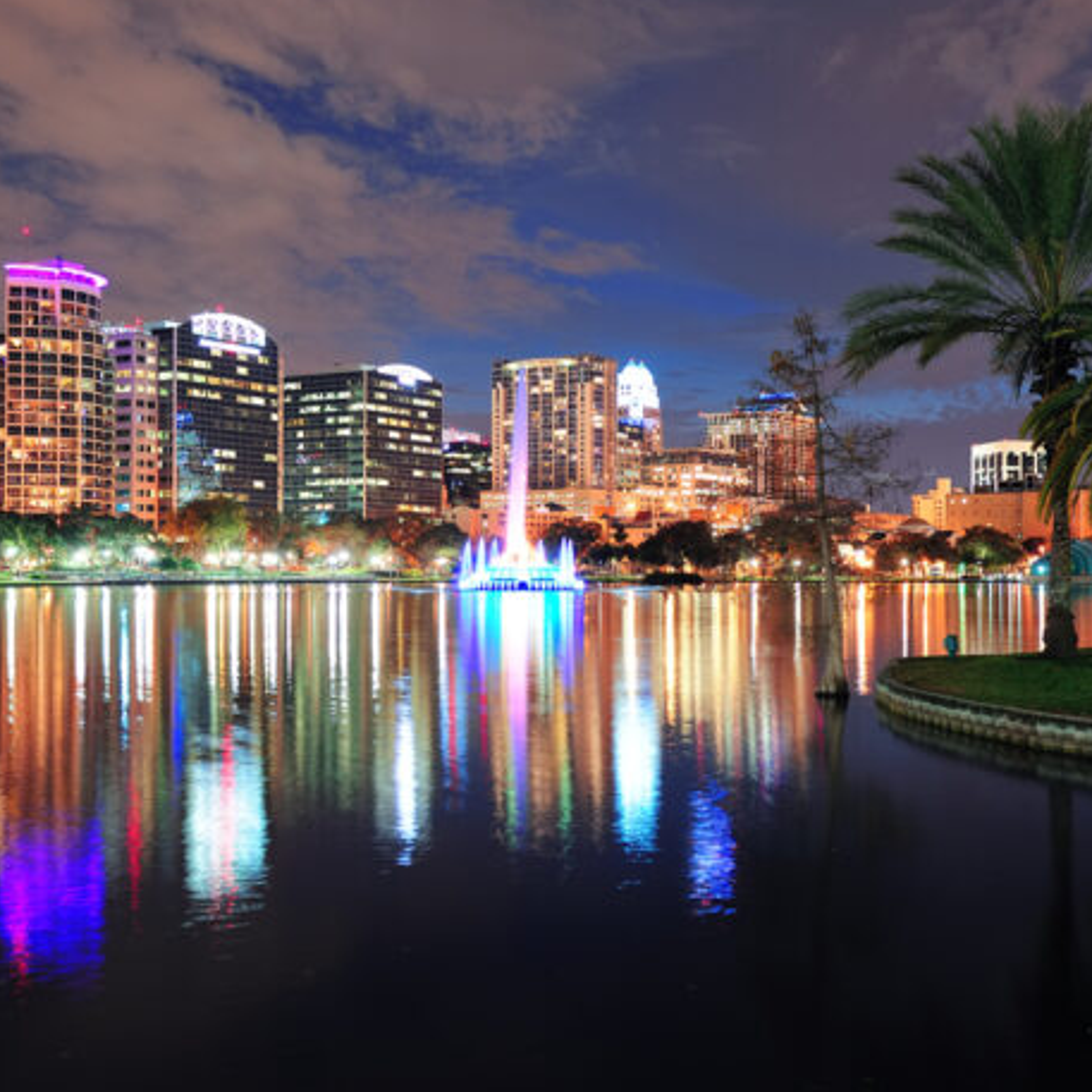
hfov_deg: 38.1
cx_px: 688
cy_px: 541
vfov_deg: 38.3
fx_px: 1570
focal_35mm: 44
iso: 200
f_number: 4
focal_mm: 34
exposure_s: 6
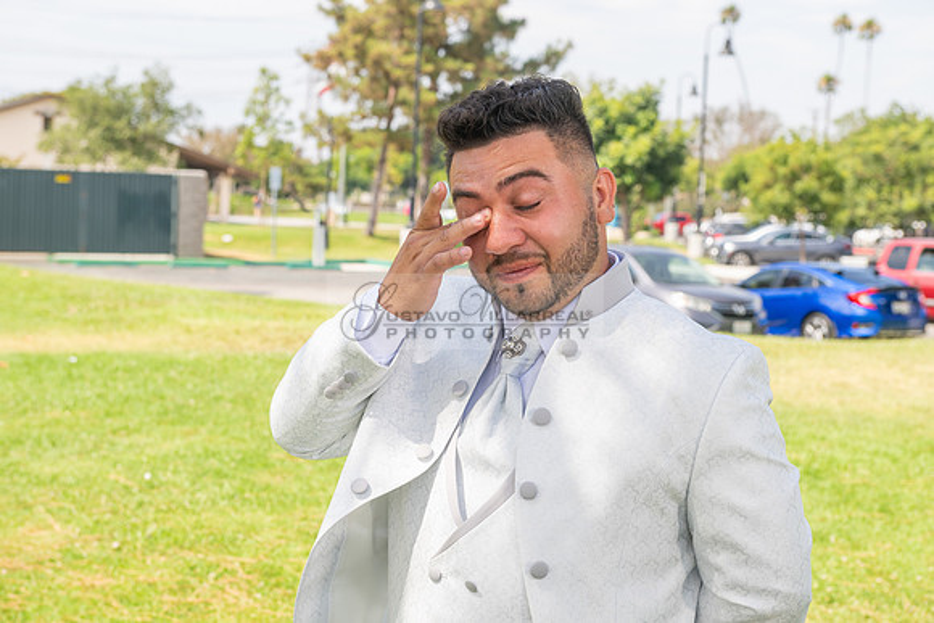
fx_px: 1816
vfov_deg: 19.5
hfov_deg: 28.8
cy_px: 312
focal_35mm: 70
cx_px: 467
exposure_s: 1/200
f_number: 8
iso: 200
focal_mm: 70
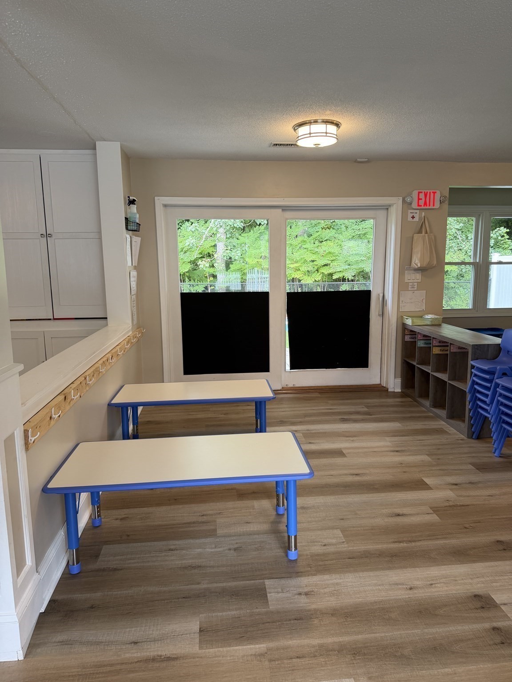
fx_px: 473
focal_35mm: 24
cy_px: 341
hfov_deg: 56.8
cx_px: 256
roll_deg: +1.2
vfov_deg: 71.6
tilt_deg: -9.8
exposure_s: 1/60
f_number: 1.78
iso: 125
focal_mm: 6.76
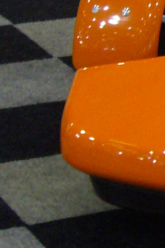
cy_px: -24
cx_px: 490
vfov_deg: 7.1
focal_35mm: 289
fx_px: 1987
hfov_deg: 4.6
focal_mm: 10.9
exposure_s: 1/10
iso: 200
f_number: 3.9
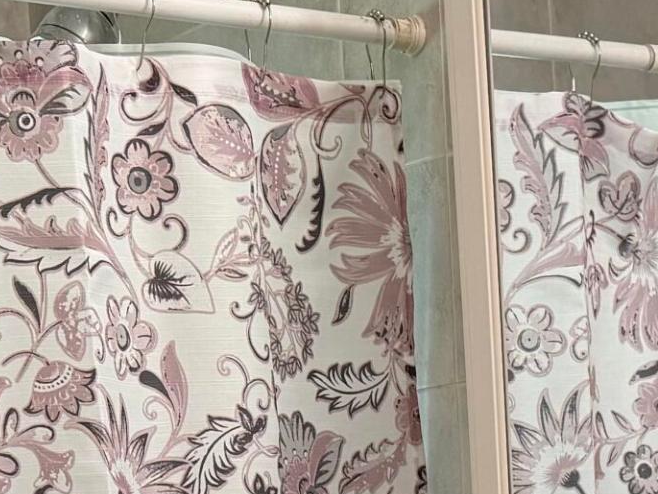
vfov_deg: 12.8
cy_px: 885
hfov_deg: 18.7
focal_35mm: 105
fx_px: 1997
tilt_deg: -9.1
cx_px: 370
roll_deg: +3.4
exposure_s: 1/120
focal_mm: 6.76
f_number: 1.78
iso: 200
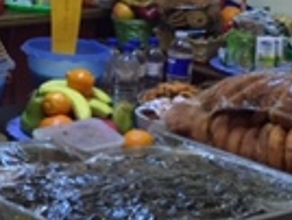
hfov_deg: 13.6
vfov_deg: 10.5
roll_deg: -3.6
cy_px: -89
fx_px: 1166
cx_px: -115
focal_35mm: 138
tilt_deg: -6.8
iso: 125
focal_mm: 4.15
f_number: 2.2
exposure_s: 1/33
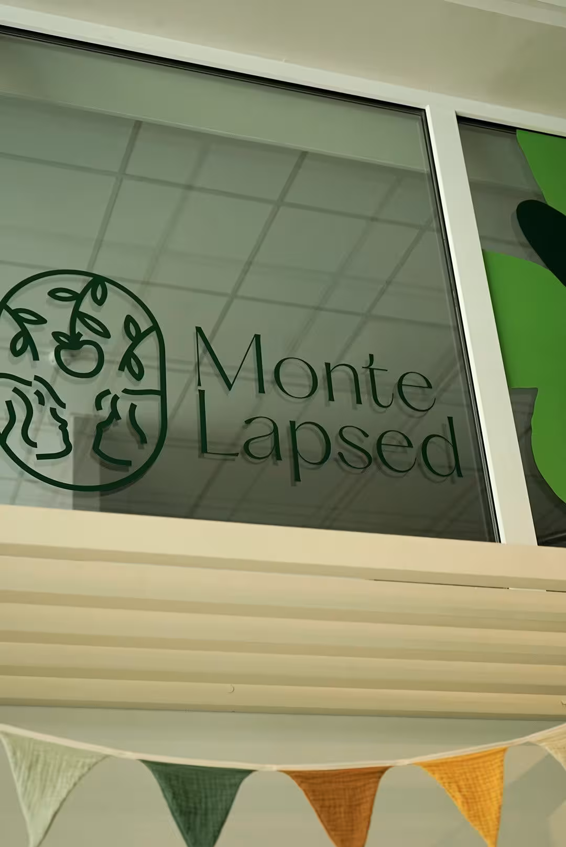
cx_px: 283
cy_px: 424
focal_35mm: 49
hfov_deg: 27.6
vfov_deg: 40.3
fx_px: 1154
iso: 640
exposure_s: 1/50
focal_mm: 49
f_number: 5
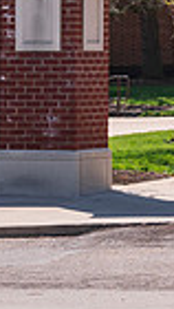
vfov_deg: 5.5
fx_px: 3199
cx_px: 291
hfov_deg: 3.1
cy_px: -30
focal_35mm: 391
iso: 250
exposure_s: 1/500
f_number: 7.1
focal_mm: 90
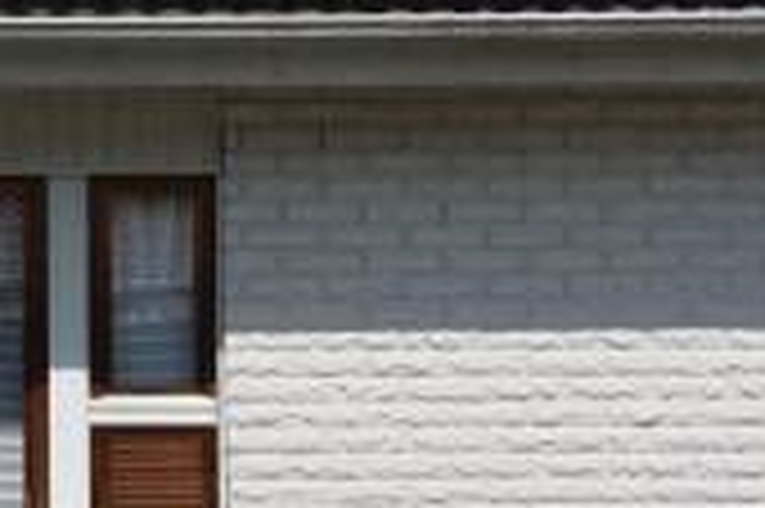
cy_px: 54
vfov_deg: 7.3
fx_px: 3980
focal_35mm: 188
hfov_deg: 10.9
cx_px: 63
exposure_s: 1/160
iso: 100
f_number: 14
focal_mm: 25
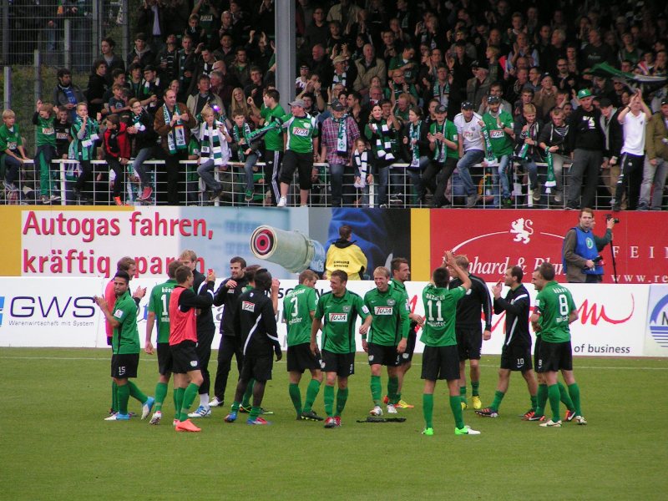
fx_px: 6561
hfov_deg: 5.8
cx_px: 334
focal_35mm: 340
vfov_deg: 4.4
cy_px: 250
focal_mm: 52
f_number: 3.5
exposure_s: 1/400
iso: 125
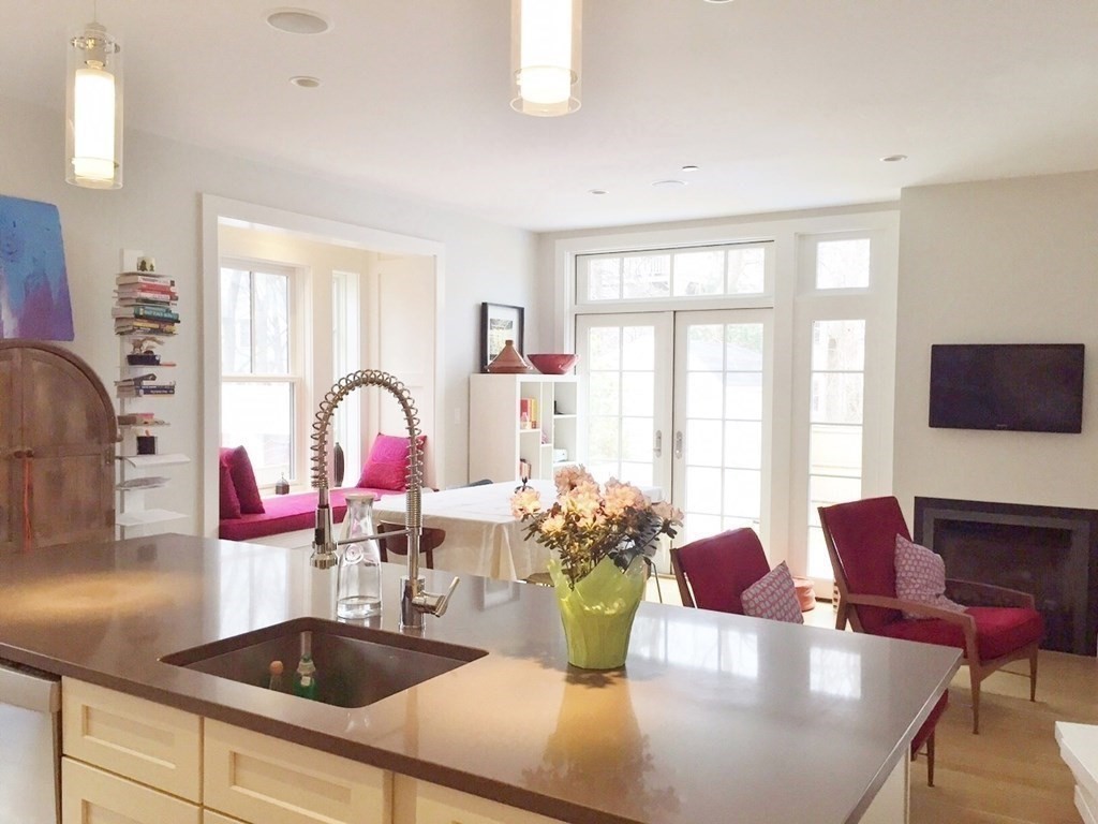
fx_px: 920
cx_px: 549
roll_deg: -1.1
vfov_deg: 48.2
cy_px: 412
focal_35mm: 29
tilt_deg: -2.0
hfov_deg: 61.7
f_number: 2.2
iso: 32
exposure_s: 1/40
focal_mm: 4.15
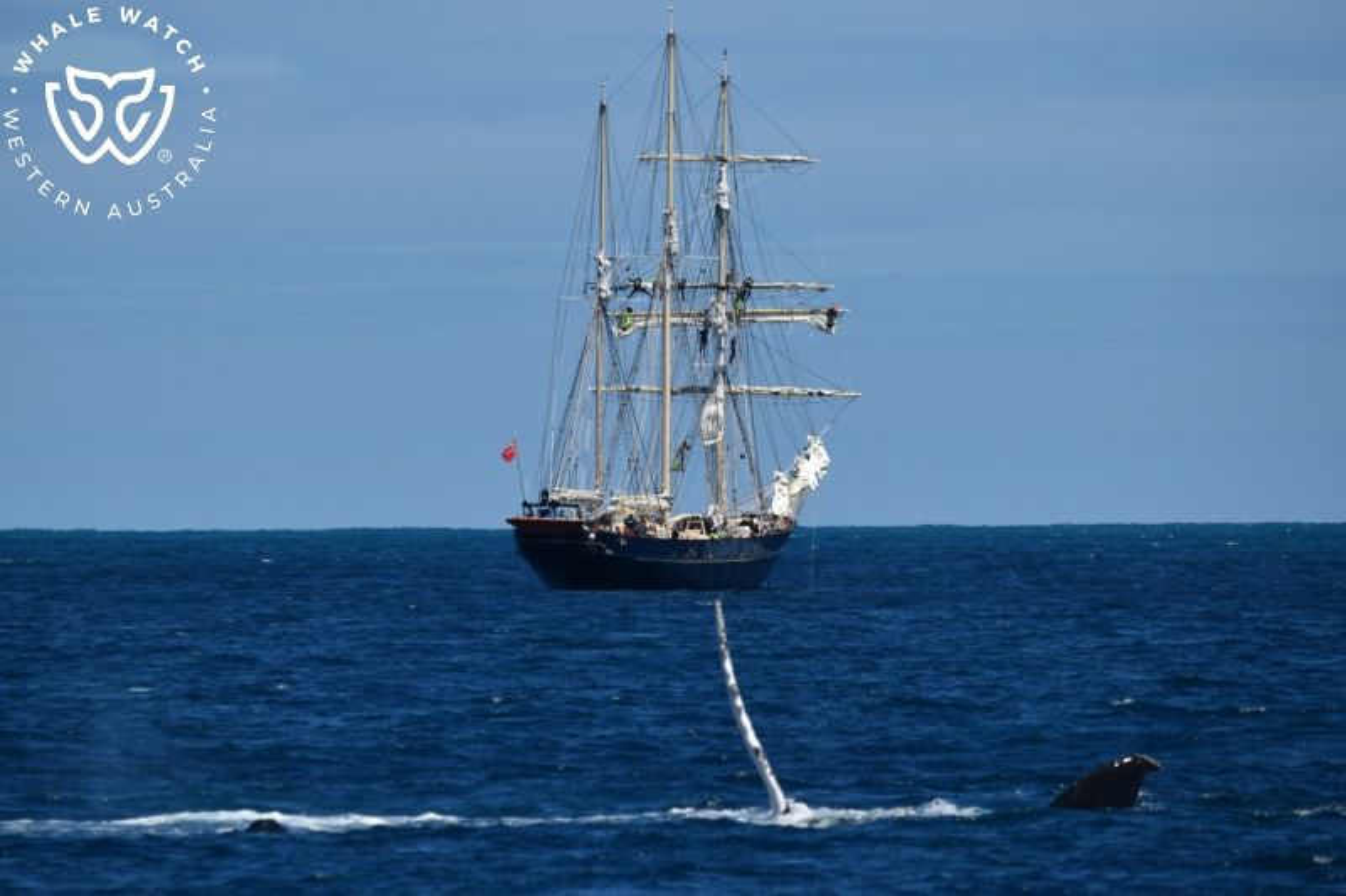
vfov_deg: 3.6
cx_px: 673
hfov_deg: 5.4
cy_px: 448
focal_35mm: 380
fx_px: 14204
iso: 640
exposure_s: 1/8000
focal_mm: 380
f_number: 6
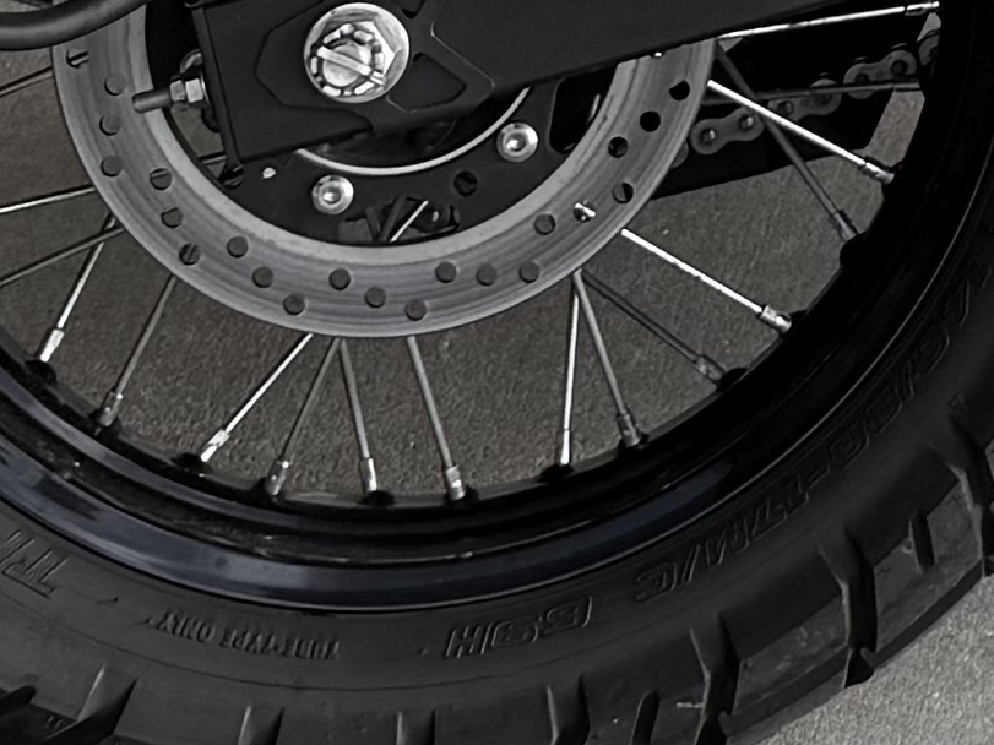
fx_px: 4852
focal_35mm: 169
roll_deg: -0.4
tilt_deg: -17.6
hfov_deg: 10.8
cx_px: 1917
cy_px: -1032
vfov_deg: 8.1
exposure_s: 1/660
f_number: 1.78
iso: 80
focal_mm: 6.76
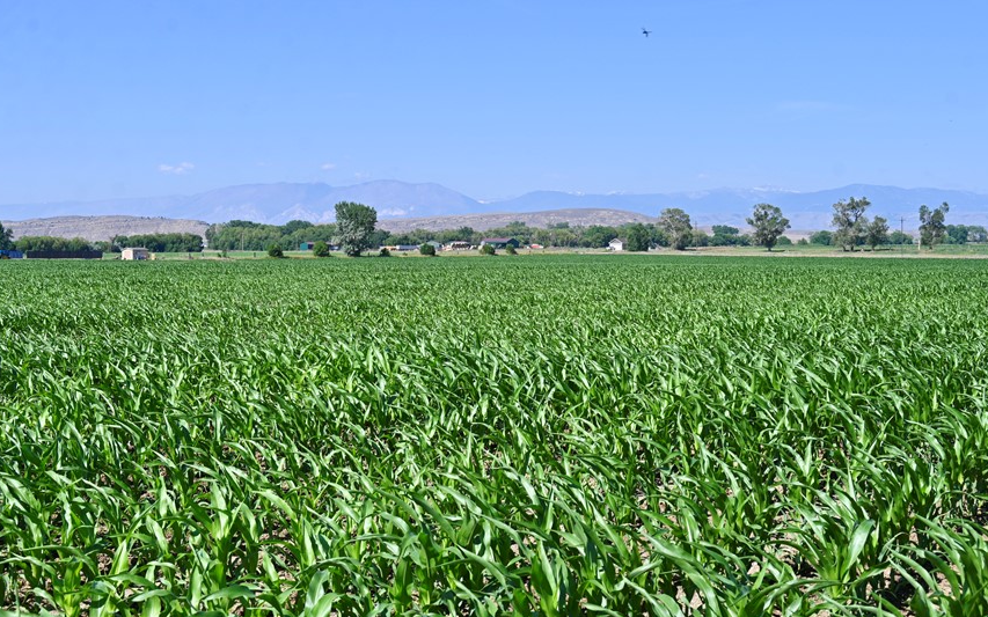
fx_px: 1292
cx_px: 466
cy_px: 271
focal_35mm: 48
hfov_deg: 41.8
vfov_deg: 26.8
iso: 100
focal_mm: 37
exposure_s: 1/400
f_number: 7.1
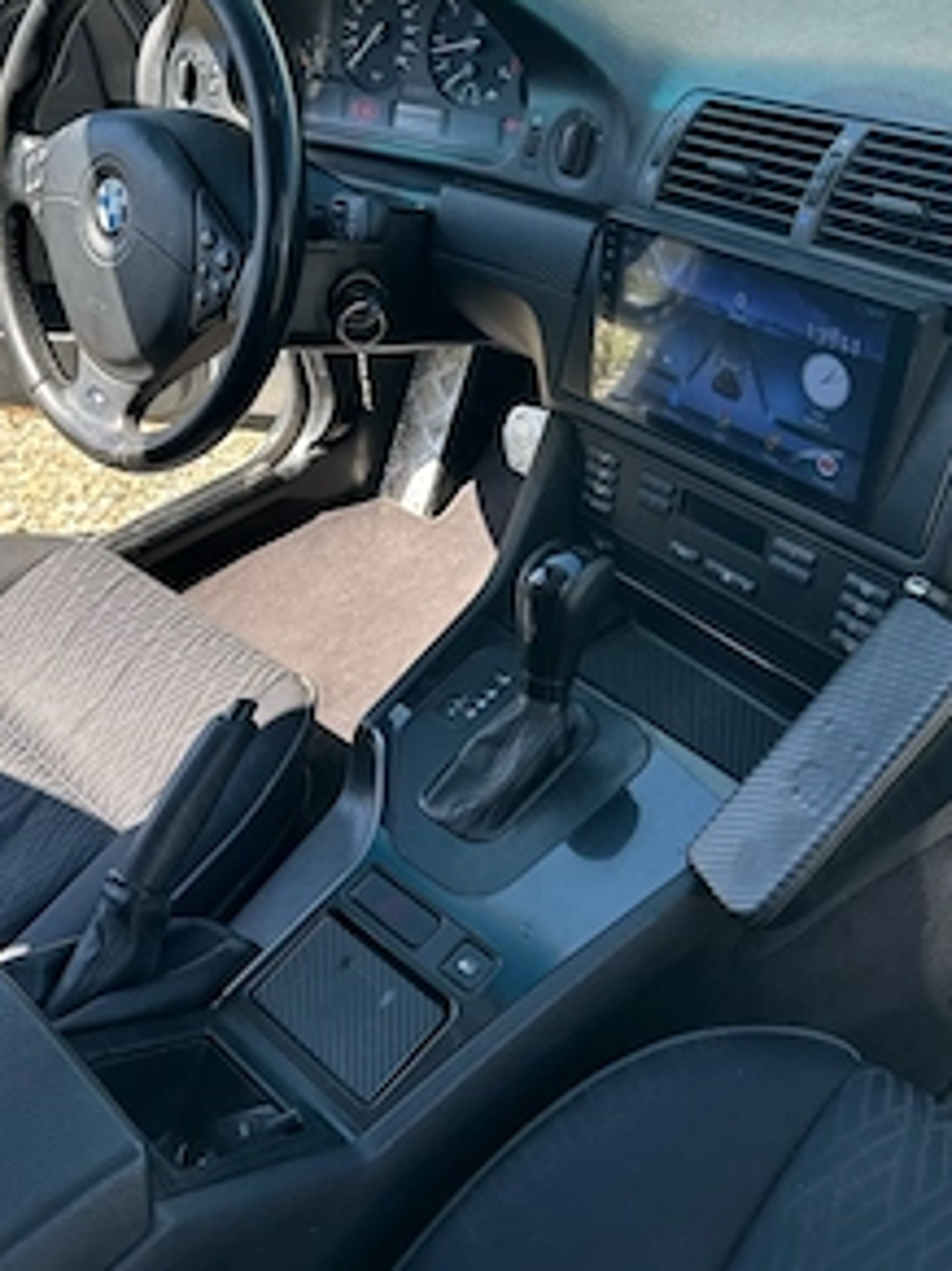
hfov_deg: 42.5
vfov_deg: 54.9
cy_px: 494
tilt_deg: -30.1
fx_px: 1211
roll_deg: +5.1
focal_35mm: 33
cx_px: 336
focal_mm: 6.86
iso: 80
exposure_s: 1/594
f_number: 1.78
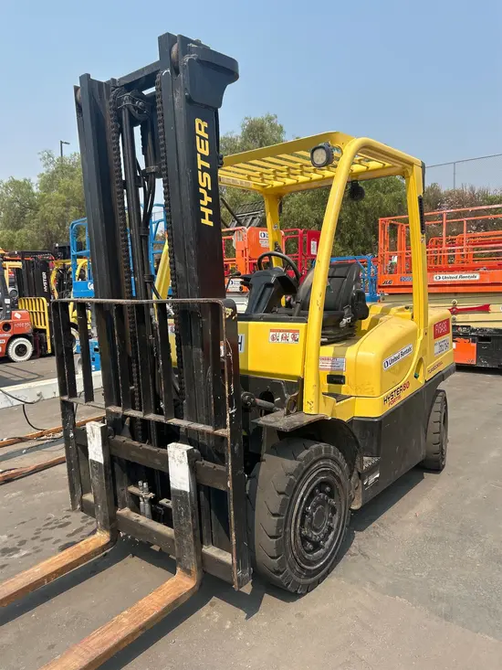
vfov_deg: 67.3
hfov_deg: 53.1
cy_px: 335
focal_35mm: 26
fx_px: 503
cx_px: 251
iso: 50
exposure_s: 1/2841
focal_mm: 5.7
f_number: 1.5
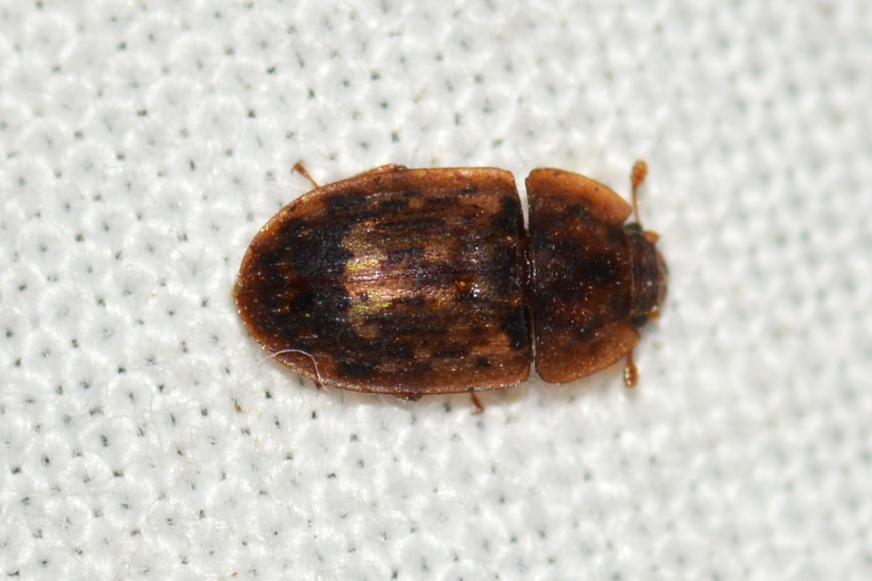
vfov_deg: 9.1
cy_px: 290
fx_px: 3633
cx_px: 436
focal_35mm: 150
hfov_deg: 13.7
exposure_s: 1/200
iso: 100
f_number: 13
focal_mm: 100
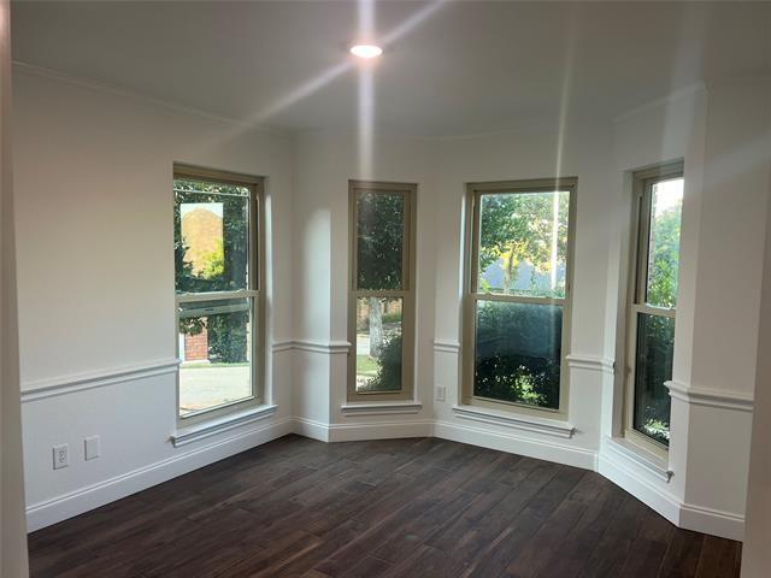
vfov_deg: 53.1
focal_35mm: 26
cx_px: 386
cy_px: 289
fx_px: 579
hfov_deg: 67.3
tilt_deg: -5.1
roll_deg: -0.9
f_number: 1.6
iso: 64
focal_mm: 5.1
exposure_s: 1/60
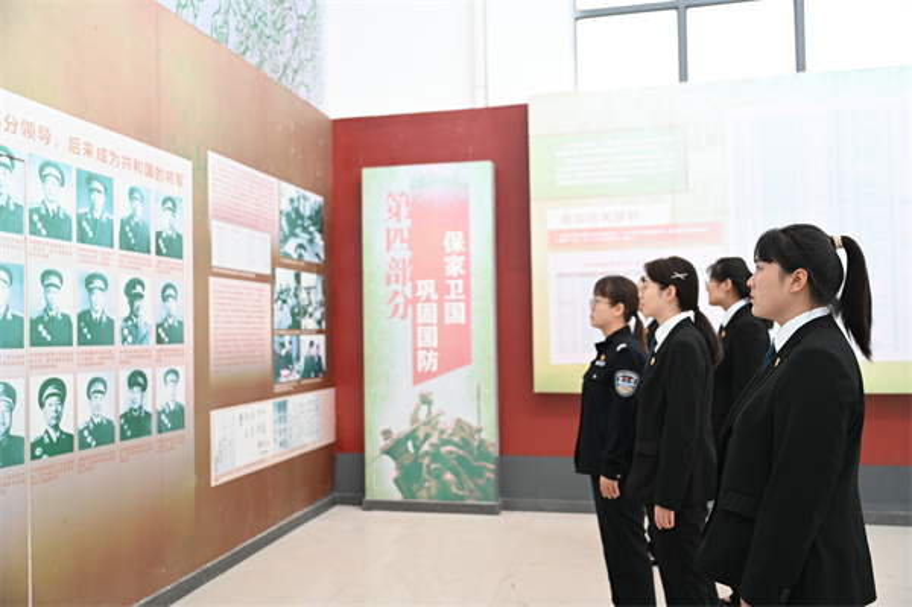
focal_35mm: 32
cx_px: 456
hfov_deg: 59.5
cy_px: 304
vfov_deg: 41.6
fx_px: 797
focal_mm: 31.5
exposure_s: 1/100
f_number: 2.8
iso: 3200
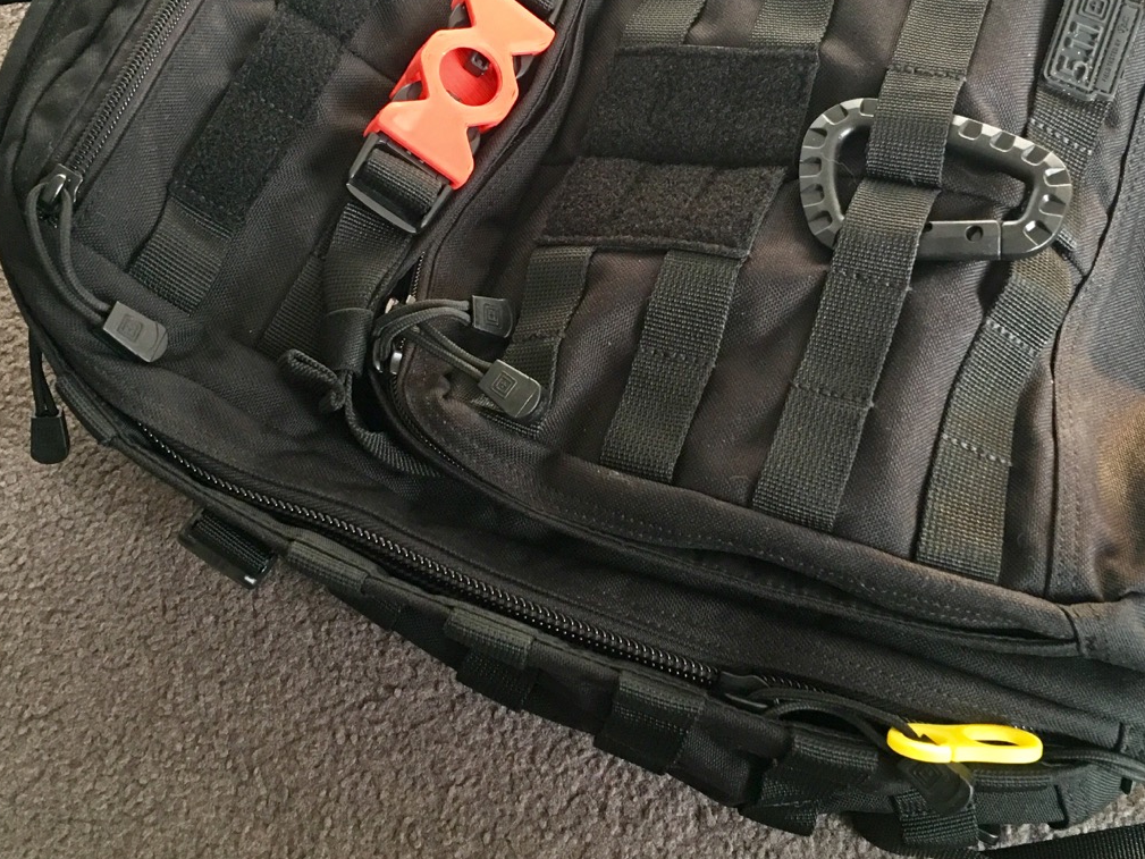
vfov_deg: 31.4
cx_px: 657
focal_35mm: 46
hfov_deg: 41.1
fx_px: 1522
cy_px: 338
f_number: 2.2
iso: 80
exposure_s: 1/17
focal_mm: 4.15
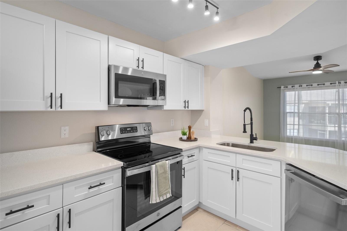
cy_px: 116
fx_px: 164
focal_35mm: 17
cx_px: 174
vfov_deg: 70.4
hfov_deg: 93.3
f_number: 8
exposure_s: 1.6
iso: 320
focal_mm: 17
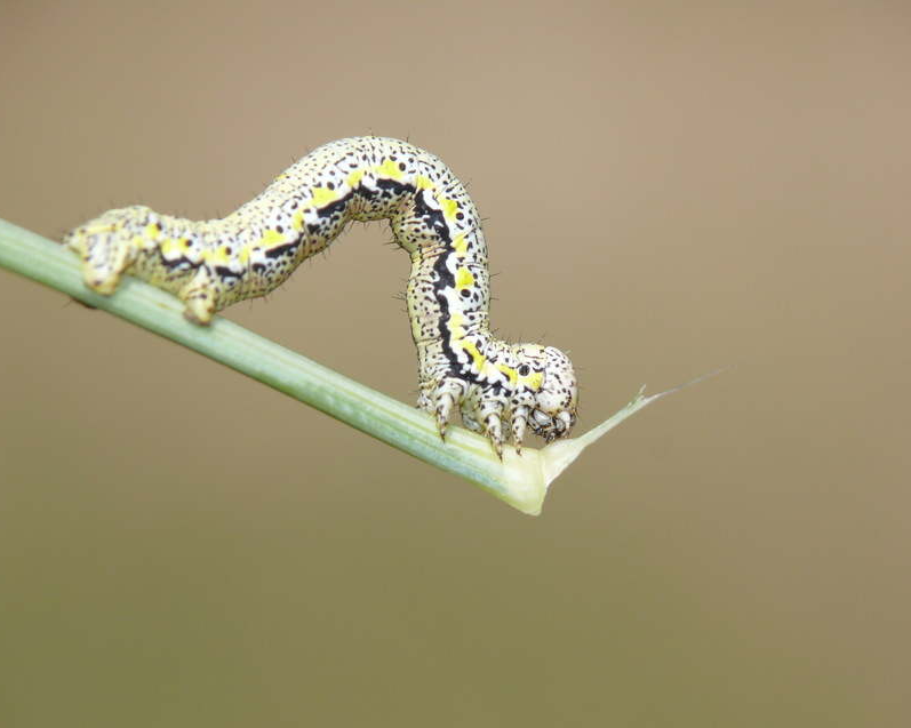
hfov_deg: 4.9
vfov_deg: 4.0
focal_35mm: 391
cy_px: 365
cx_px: 457
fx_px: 10538
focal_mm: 79.1
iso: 100
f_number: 7.1
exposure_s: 1/500
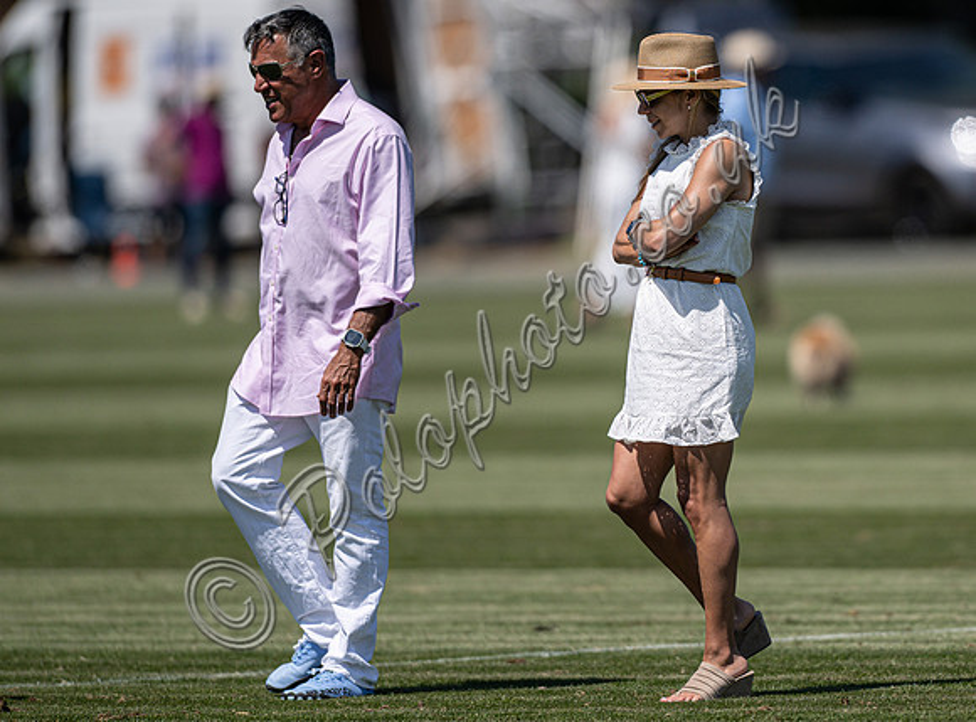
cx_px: 735
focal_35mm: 621
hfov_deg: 3.2
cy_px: 266
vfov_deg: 2.4
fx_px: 17409
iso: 160
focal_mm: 400
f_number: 2.8
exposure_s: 1/5000
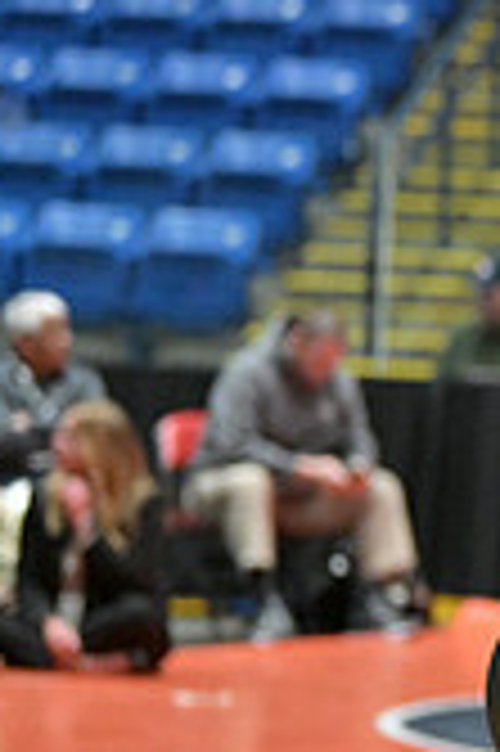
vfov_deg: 6.9
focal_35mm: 299
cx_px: 1239
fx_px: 6242
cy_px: 462
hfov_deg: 4.5
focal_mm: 86
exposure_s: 1/800
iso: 6400
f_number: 2.8
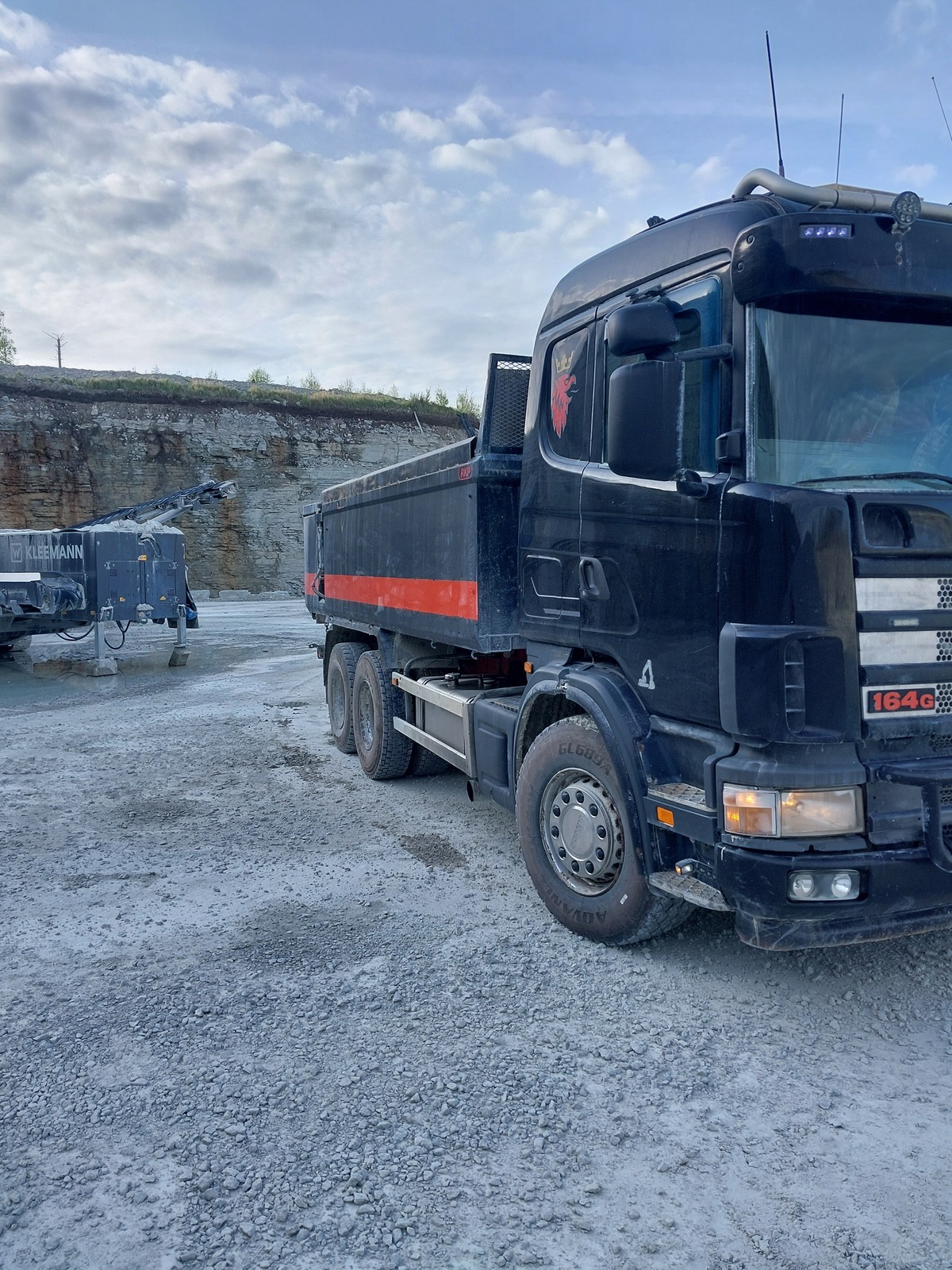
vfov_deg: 60.0
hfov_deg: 46.8
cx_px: 476
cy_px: 635
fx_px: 1100
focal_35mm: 30
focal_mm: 4.6
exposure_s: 1/321
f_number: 1.8
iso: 20
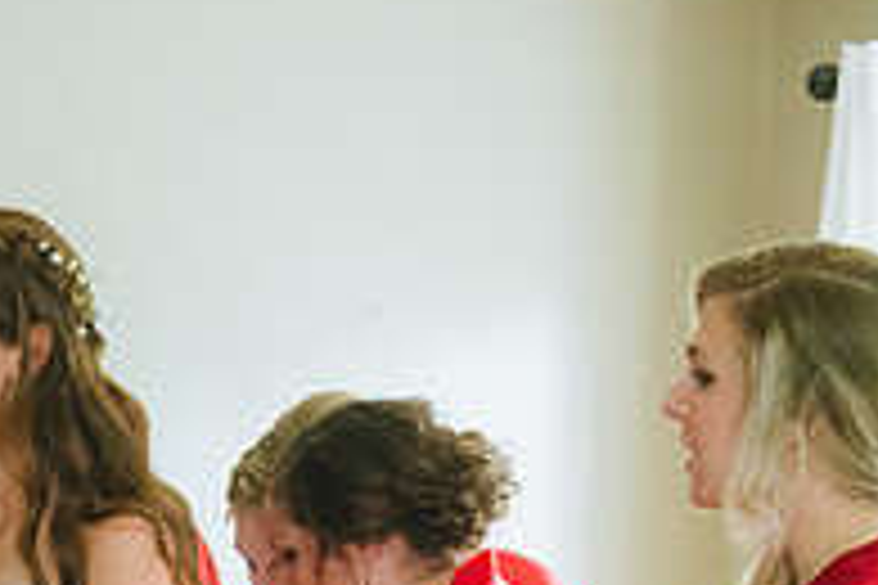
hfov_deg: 15.3
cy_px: 659
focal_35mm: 131
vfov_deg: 10.3
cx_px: -77
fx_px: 3195
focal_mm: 44
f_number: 2.8
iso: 3200
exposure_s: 1/160
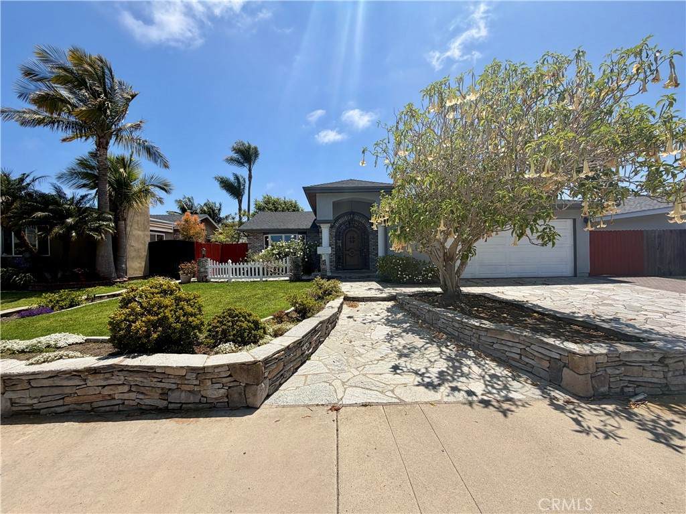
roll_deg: +1.5
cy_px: 257
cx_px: 343
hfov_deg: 102.1
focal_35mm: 14
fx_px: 277
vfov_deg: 85.7
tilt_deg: +0.2
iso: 20
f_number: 2.2
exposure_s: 1/1167
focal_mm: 2.22
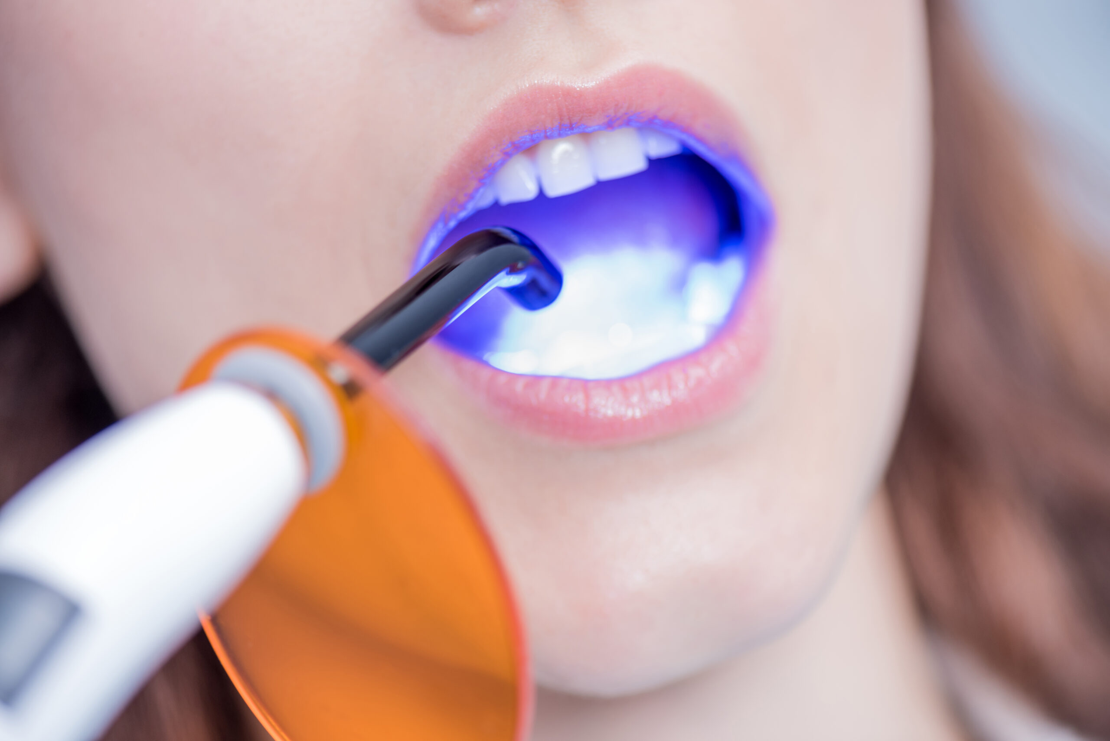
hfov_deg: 19.4
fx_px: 3239
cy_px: 370
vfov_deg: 13.1
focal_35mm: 105
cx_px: 555
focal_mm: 105
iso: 200
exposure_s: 1/125
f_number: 3.5
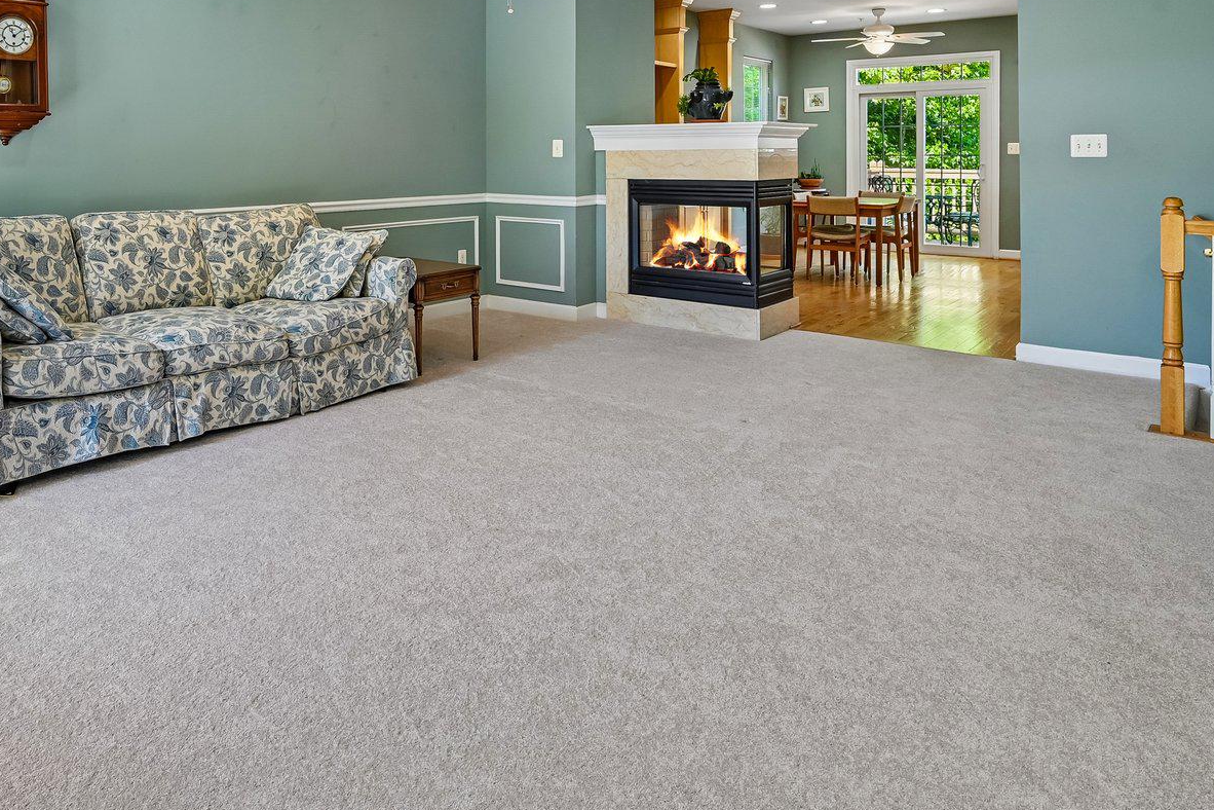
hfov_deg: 68.1
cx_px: 440
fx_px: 877
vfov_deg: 46.5
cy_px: 143
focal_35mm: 26
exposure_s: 1/15
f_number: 8
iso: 140
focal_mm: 15
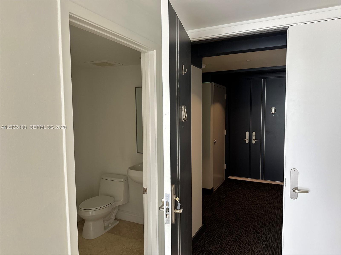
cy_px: 128
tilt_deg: -4.2
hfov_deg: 71.6
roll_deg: +0.1
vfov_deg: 56.8
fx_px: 236
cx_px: 170
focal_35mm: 24
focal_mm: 6.86
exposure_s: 1/80
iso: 250
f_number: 1.78
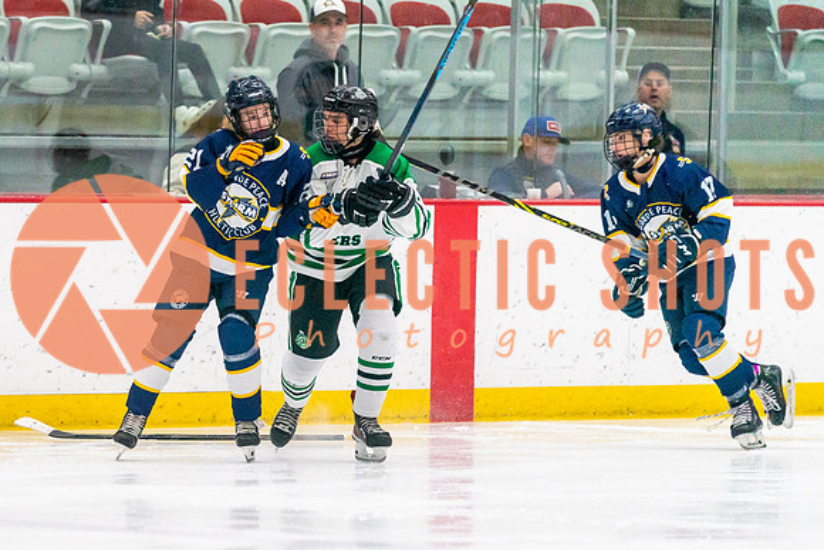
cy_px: 383
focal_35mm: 350
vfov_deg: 3.9
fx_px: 8014
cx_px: 114
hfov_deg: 5.9
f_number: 2.8
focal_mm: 200
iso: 4000
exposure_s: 1/1600
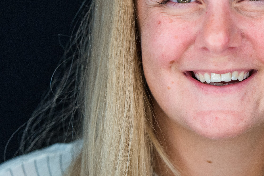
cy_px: 65
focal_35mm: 336
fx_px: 2465
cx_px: 217
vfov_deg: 4.1
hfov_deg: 6.1
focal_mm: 125
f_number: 2.8
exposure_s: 1/250
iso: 400
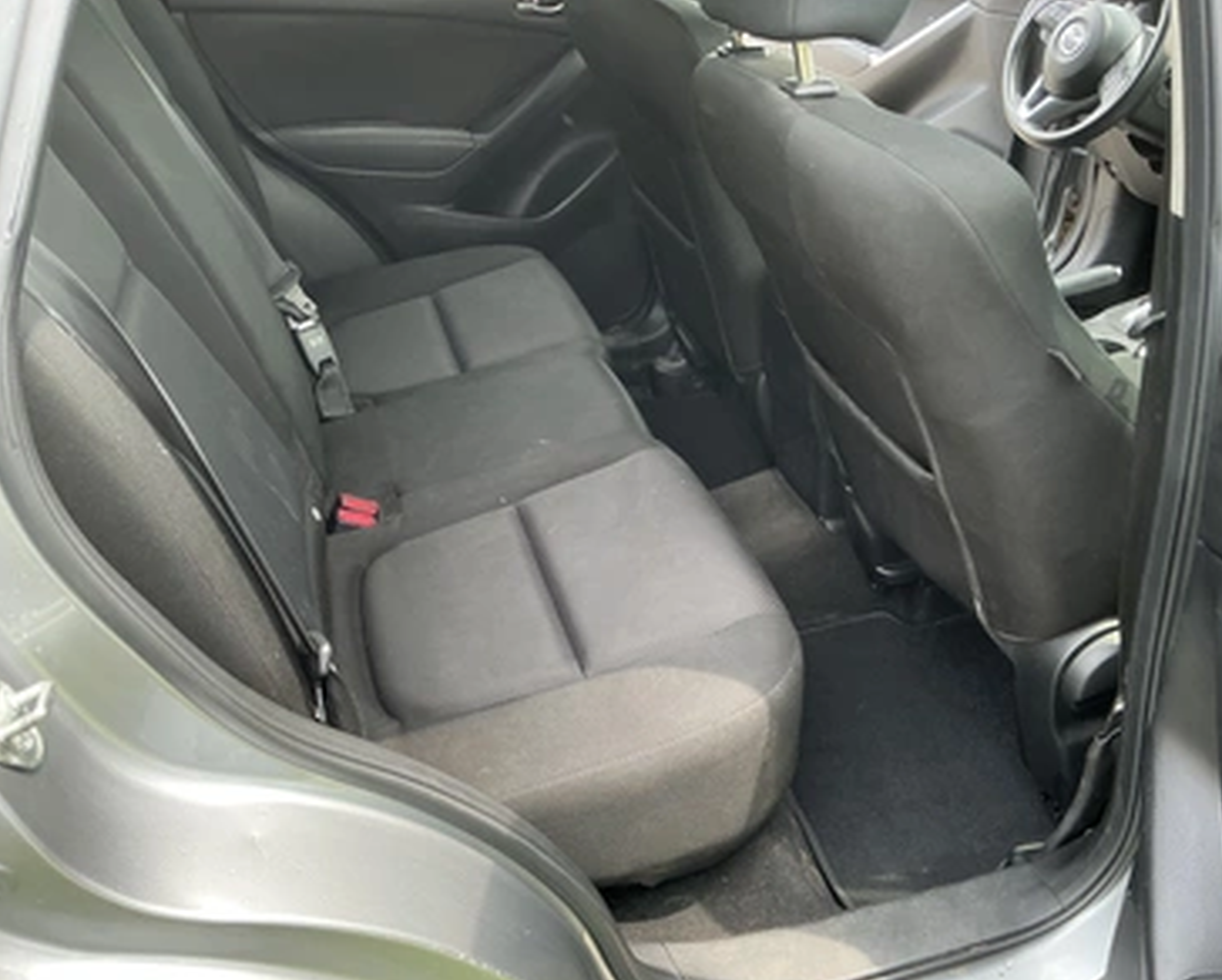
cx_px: 655
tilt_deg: -30.7
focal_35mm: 30
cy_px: 500
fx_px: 1086
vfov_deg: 48.6
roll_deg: +0.3
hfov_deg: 58.7
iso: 50
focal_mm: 3
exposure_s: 1/122
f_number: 1.8
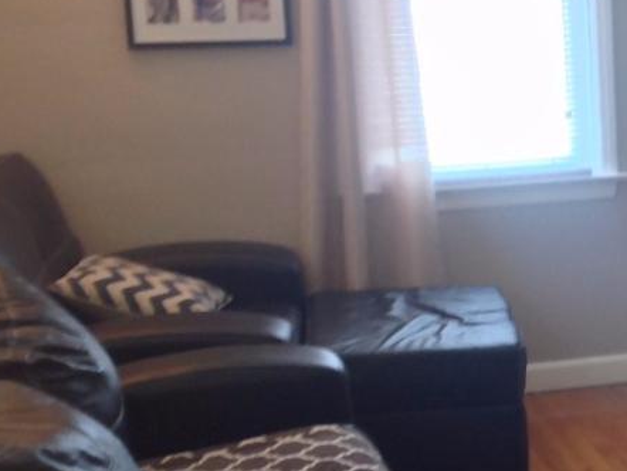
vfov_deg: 13.0
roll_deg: +0.7
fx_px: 2066
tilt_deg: -15.0
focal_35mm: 114
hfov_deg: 16.6
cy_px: 338
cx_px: 719
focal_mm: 4.28
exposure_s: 1/15
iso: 80
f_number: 2.4
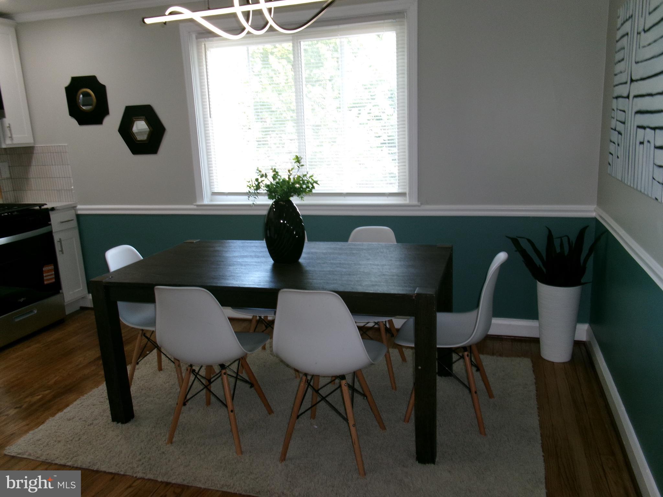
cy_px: 248
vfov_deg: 49.7
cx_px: 332
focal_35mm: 28
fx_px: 536
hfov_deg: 63.4
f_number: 3.9
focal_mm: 5.1
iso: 133
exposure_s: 1/34
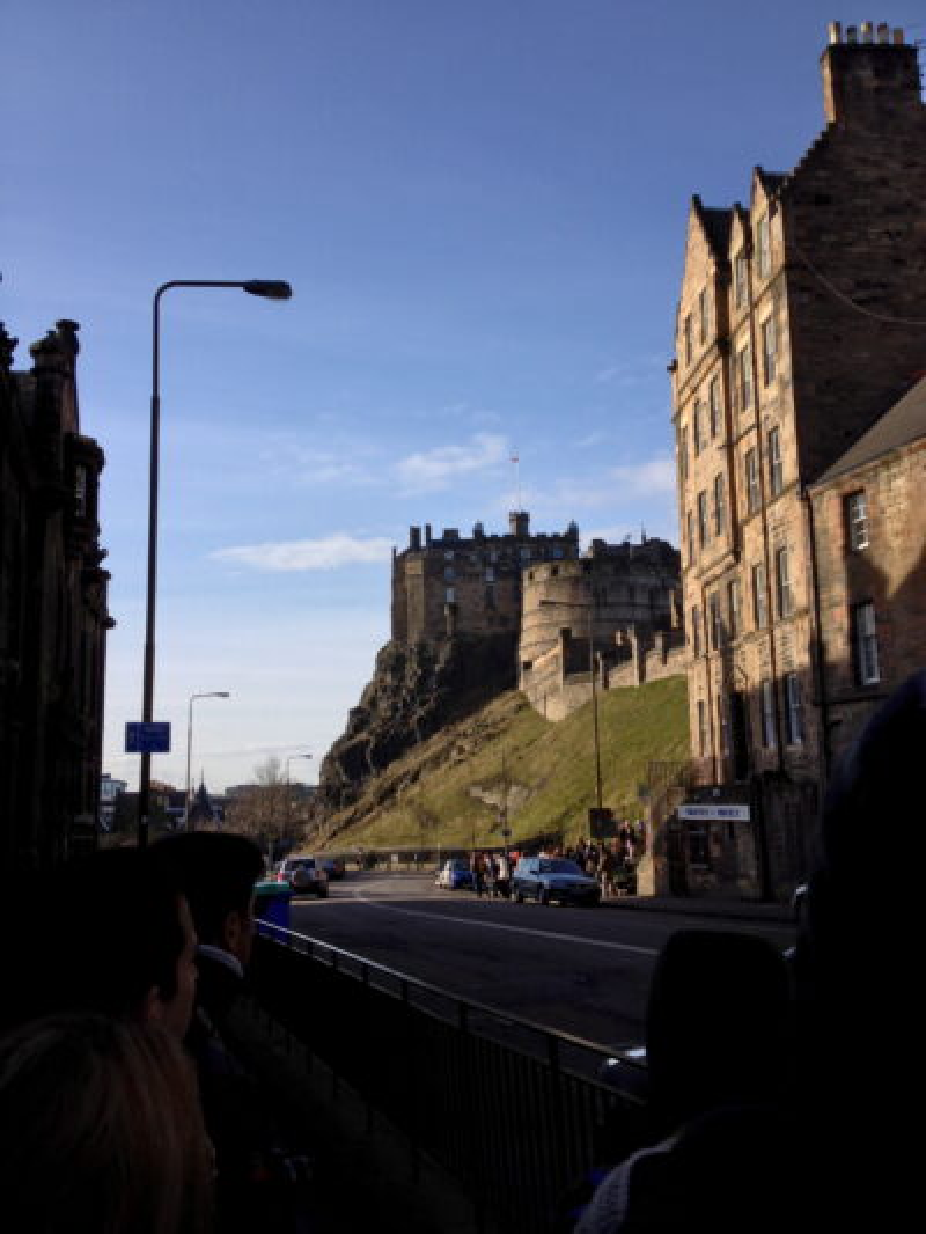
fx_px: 1248
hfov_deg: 40.7
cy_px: 617
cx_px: 463
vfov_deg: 52.6
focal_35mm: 35
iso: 50
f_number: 2.4
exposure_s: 1/1126
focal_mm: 4.28
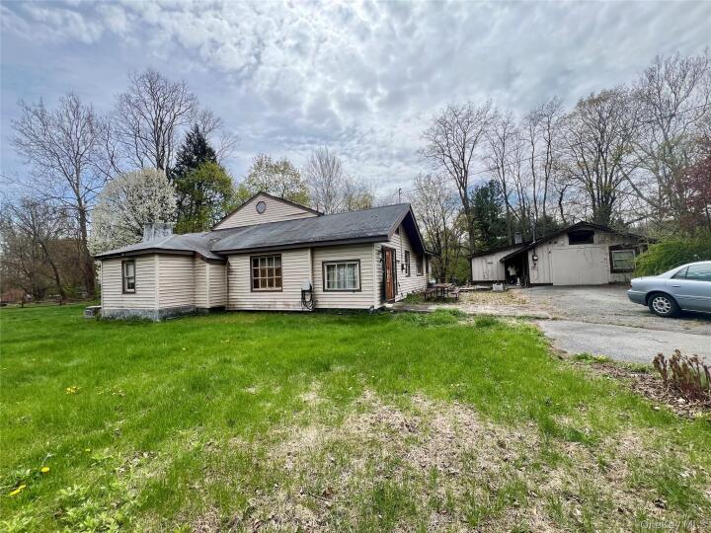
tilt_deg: +3.2
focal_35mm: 13
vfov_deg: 89.9
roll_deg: +2.6
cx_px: 356
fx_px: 267
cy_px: 266
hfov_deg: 106.2
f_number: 1.8
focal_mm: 1.57
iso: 32
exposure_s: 1/1064
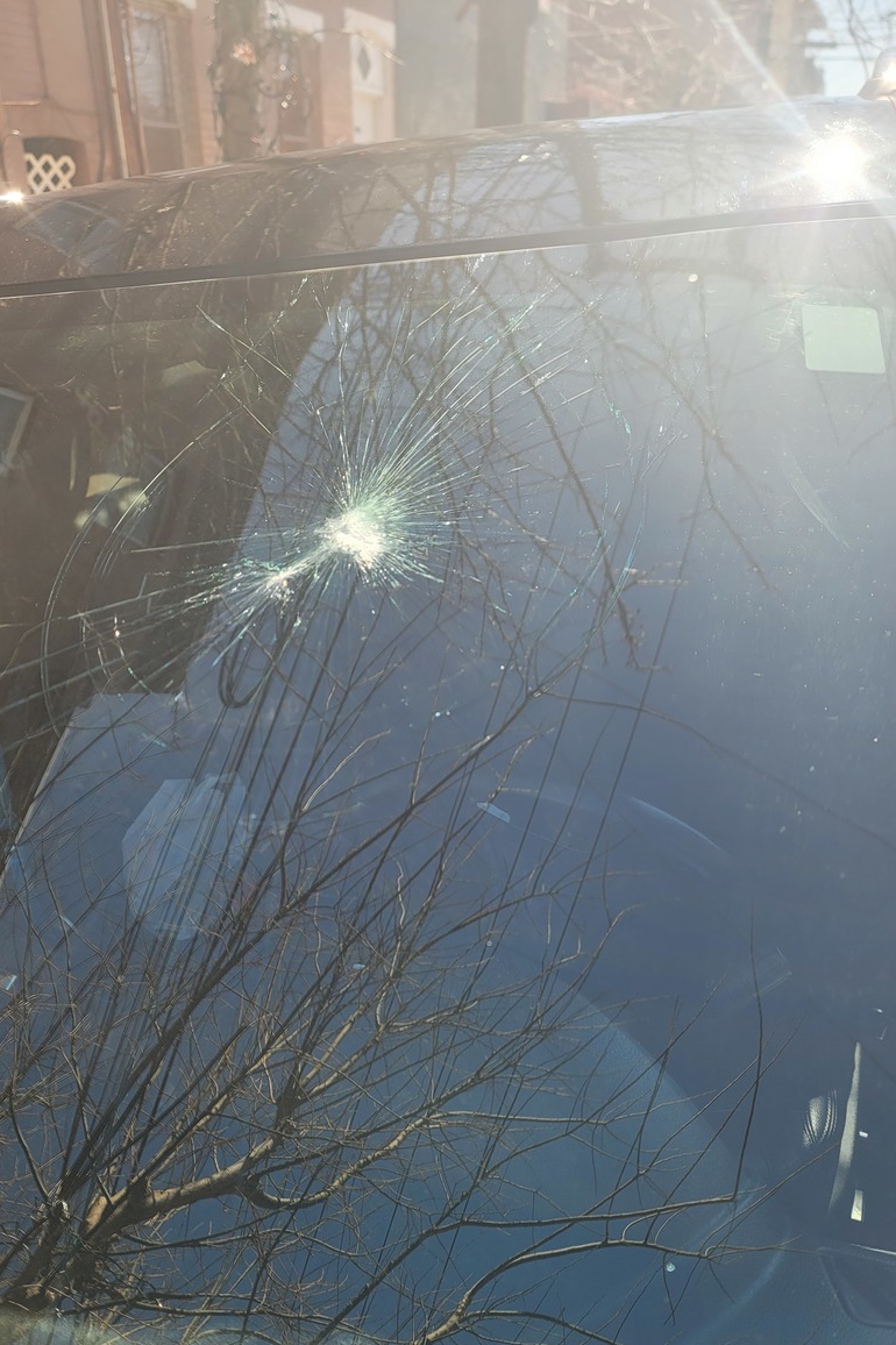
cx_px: 405
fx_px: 1009
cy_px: 695
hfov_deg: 47.8
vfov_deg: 67.4
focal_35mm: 27
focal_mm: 7
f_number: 1.8
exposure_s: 1/299
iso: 20
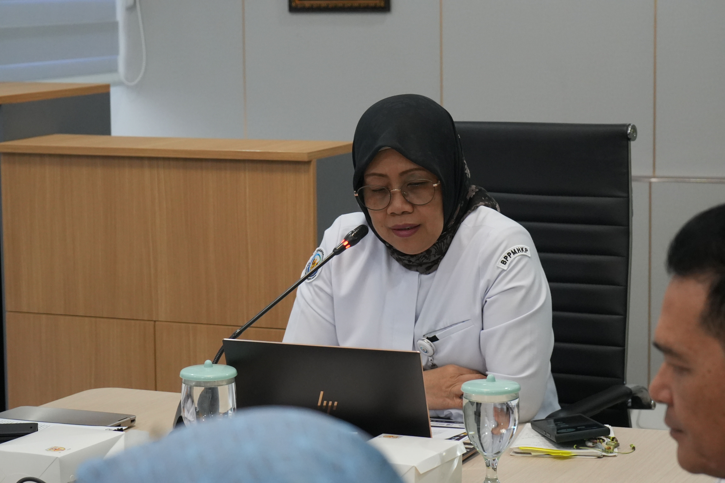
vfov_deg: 13.3
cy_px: 242
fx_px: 2074
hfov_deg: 19.8
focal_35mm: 103
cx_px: 362
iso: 3200
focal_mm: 69
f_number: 5.6
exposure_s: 1/200
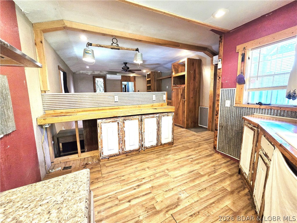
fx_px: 112
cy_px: 112
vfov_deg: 89.9
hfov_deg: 106.2
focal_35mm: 13
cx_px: 148
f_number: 2.2
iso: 320
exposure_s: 1/60.2
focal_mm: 2.2
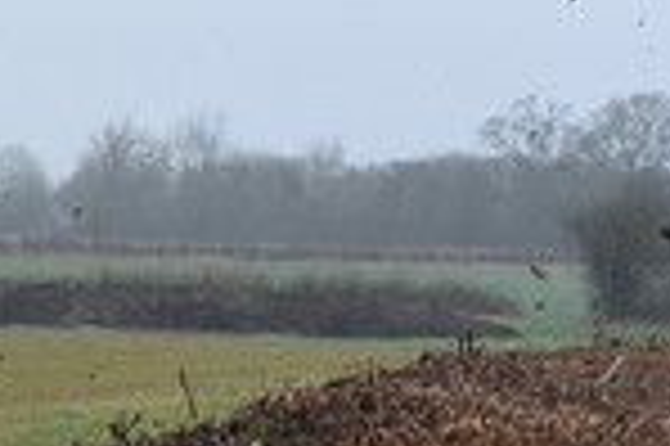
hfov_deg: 6.1
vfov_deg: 4.2
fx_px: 6135
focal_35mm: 330
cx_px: -585
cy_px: 320
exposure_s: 1/1250
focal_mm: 85
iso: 2500
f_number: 5.6
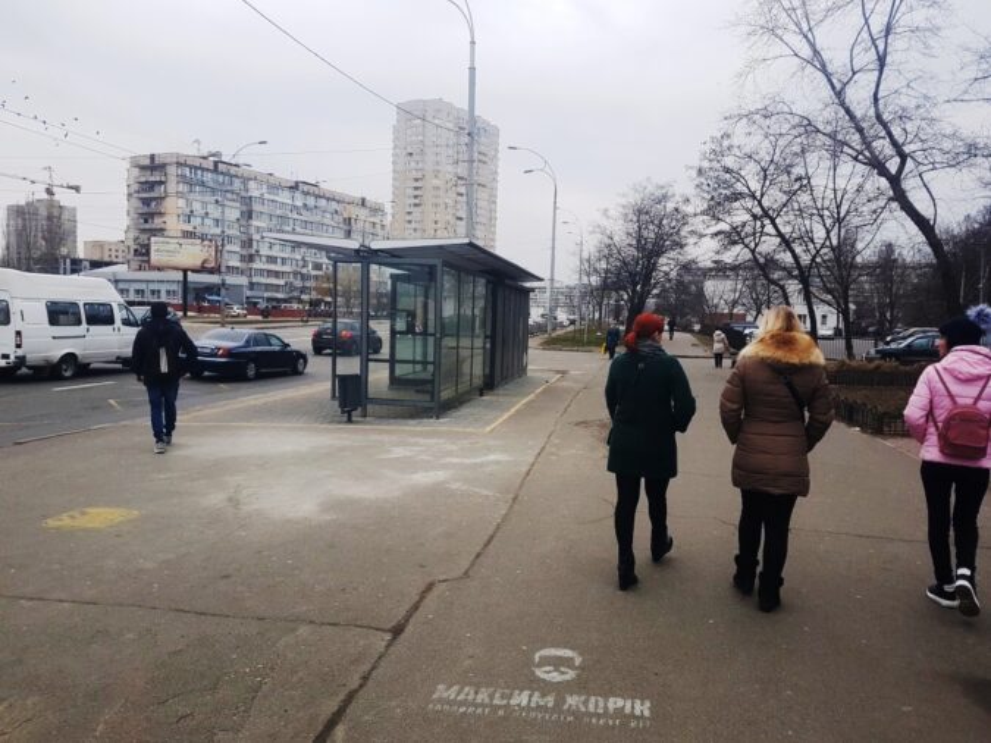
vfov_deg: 53.0
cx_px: 496
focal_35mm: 26
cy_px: 372
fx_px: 744
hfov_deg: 67.3
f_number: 1.7
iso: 40
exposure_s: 1/578
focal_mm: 4.2
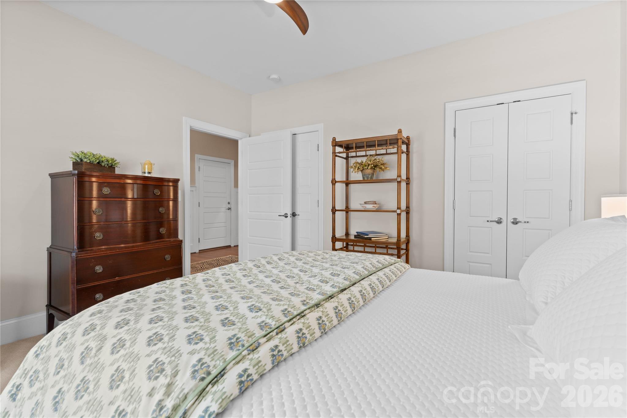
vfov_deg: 70.4
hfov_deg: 93.3
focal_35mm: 17
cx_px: 314
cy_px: 209
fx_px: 296
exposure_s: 1
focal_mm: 17
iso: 100
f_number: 7.1
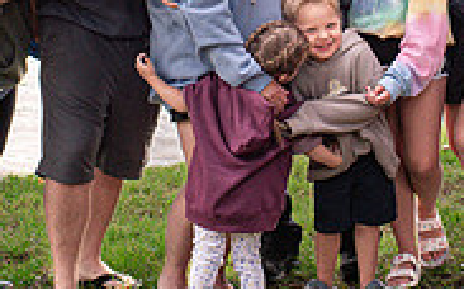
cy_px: -62
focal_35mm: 113
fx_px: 1428
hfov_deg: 18.5
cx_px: 246
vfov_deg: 11.3
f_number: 5.6
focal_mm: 35
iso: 1000
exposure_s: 1/160
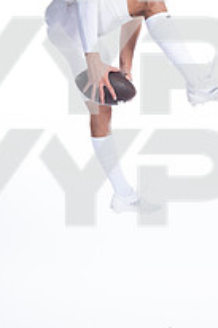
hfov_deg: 19.4
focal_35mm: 70
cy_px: 67
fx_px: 637
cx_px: 123
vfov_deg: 28.3
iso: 400
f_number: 5.6
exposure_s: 1/250
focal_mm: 32
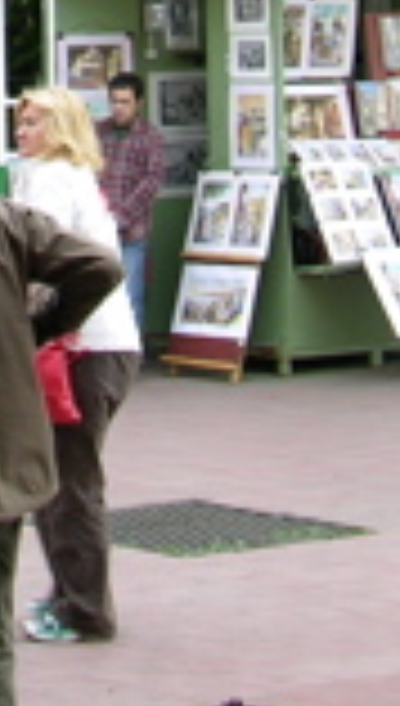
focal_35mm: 155
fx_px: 2906
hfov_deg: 7.7
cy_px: -283
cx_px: -207
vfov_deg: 13.2
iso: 50
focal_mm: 8.9
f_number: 3.5
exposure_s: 1/73.8
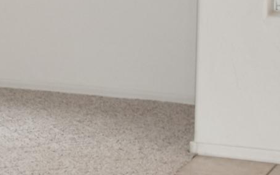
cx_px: -105
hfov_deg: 11.2
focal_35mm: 181
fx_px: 1381
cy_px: -56
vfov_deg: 7.2
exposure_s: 1/160
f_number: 3.5
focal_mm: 18
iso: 100
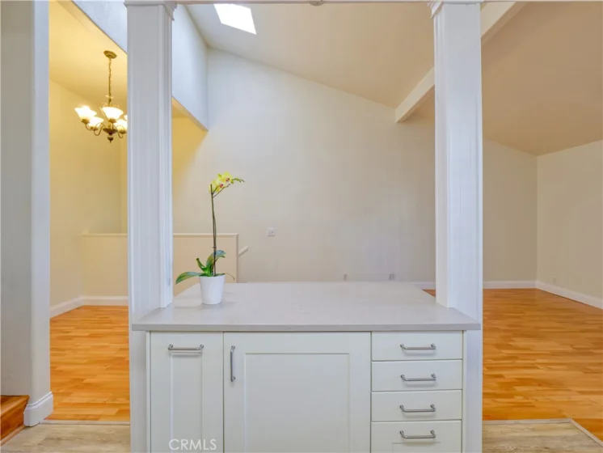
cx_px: 302
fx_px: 279
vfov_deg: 78.1
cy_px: 226
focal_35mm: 16
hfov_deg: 94.5
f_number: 8
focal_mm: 8
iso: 200
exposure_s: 1/3.33
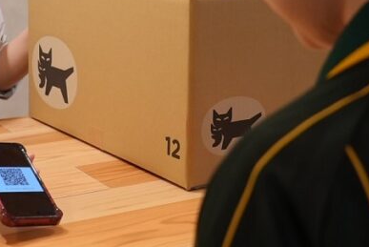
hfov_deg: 24.7
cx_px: 145
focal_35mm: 82
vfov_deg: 16.3
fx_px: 841
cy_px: -6
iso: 2000
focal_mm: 31
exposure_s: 1/160
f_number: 4
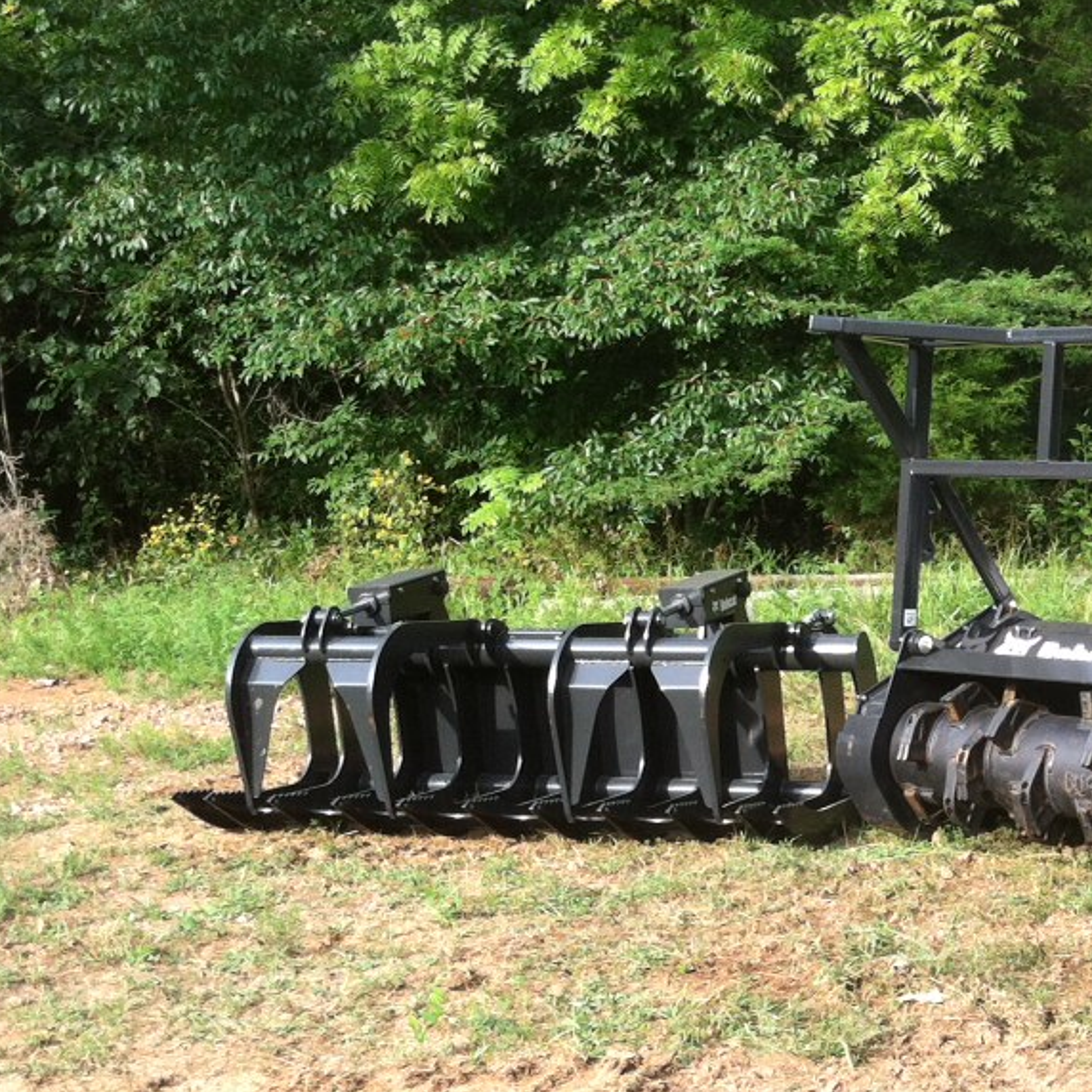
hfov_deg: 23.4
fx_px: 2498
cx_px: 1153
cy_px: 630
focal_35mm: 70
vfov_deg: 24.6
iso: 80
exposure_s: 1/219
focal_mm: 3.85
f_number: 2.8
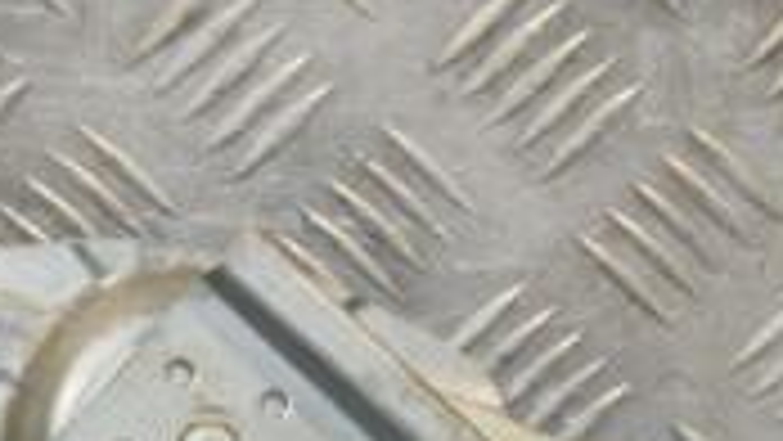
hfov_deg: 9.5
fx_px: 4714
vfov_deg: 5.3
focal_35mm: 227
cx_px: 459
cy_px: 886
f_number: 6.3
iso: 800
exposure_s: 1/200
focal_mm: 42
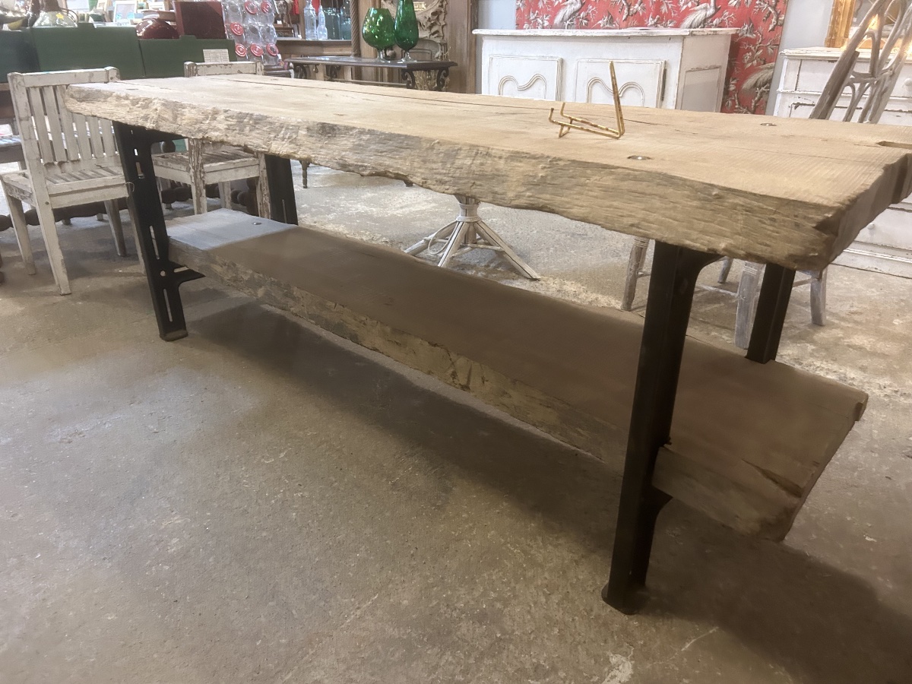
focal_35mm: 26
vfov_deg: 53.1
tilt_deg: -24.1
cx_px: 456
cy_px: 342
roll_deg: -1.5
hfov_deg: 67.3
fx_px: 685
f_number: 1.5
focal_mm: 5.7
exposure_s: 1/50
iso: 500
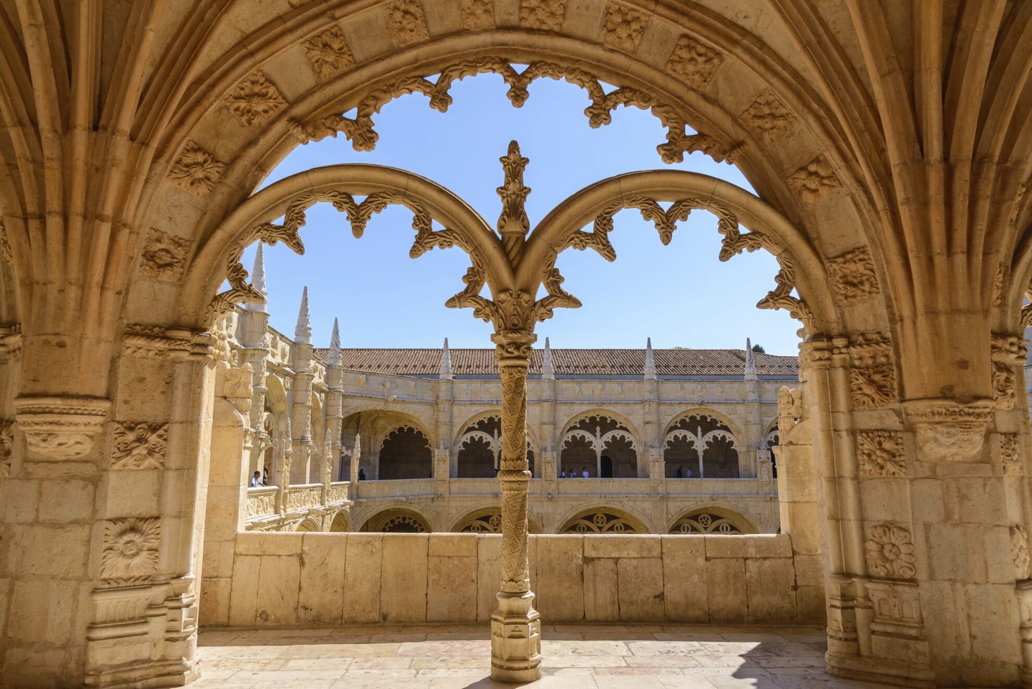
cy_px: 344
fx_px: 688
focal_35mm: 24
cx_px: 516
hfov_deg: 73.7
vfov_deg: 53.2
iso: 180
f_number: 8
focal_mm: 24
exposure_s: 1/250
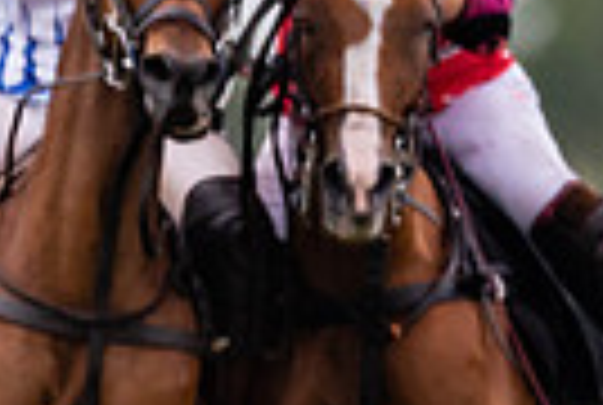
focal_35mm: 3396
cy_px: 136
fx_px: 57009
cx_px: -916
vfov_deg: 0.4
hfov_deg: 0.6
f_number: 4
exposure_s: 1/2500
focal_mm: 500
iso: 1000
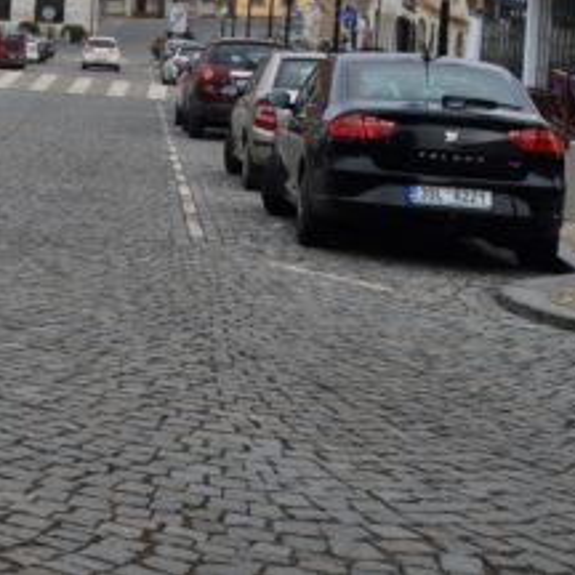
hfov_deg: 16.3
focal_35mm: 90
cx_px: -447
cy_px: -172
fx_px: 1691
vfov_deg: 18.0
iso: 200
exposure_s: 1/200
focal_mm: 18
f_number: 7.1
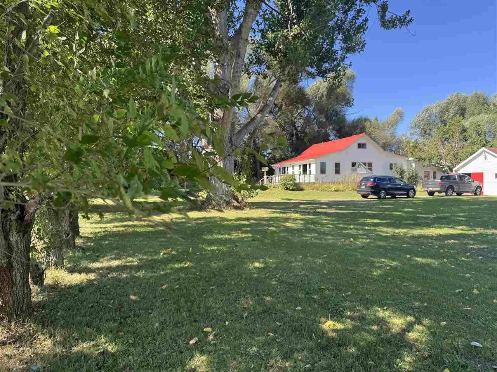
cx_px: 248
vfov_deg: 56.8
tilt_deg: -0.1
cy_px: 186
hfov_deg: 71.6
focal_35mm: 24
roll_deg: +0.4
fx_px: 344
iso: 80
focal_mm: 6.76
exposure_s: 1/723
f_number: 1.78
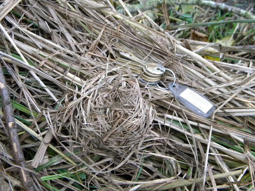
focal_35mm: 41
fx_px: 302
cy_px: 96
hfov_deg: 45.8
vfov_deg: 35.1
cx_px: 128
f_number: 3.8
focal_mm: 7.3
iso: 400
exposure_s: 1/41.8
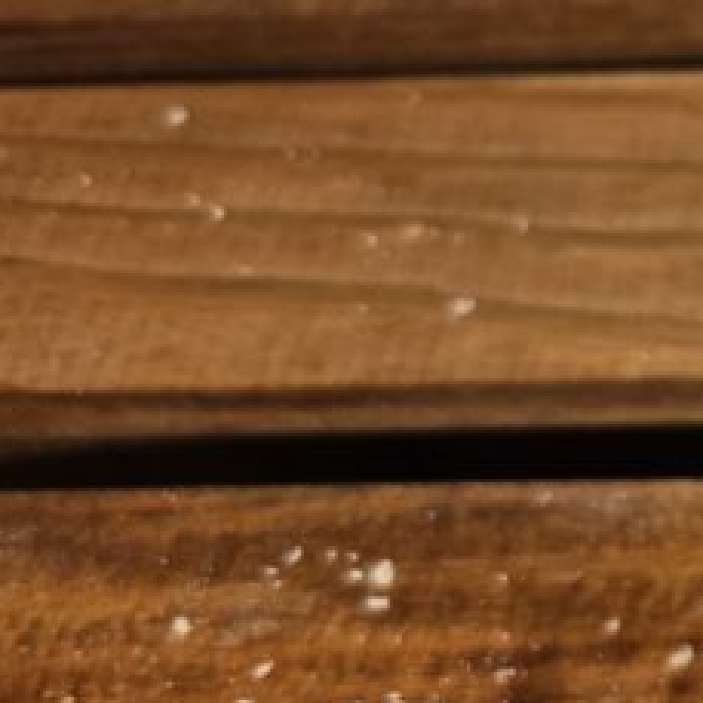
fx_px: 2091
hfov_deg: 15.0
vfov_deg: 19.0
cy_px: 236
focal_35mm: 91
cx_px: 1461
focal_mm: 6.3
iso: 125
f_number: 1.7
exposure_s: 1/40
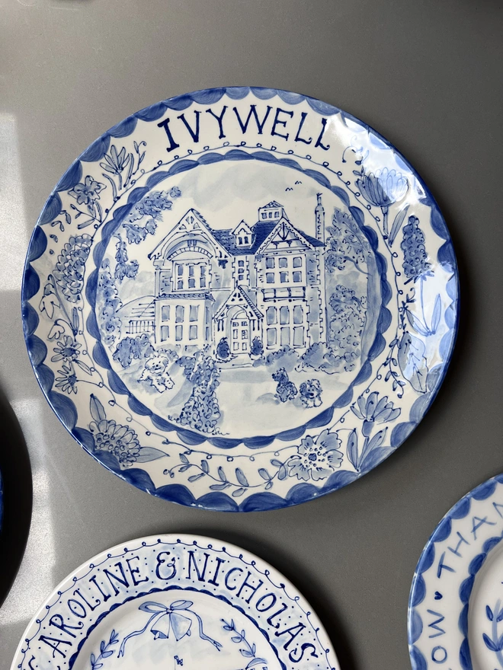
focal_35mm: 26
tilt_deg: -80.7
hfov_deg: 53.1
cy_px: 335
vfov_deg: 67.3
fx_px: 504
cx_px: 252
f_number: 1.5
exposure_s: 1/169
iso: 40
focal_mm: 5.7
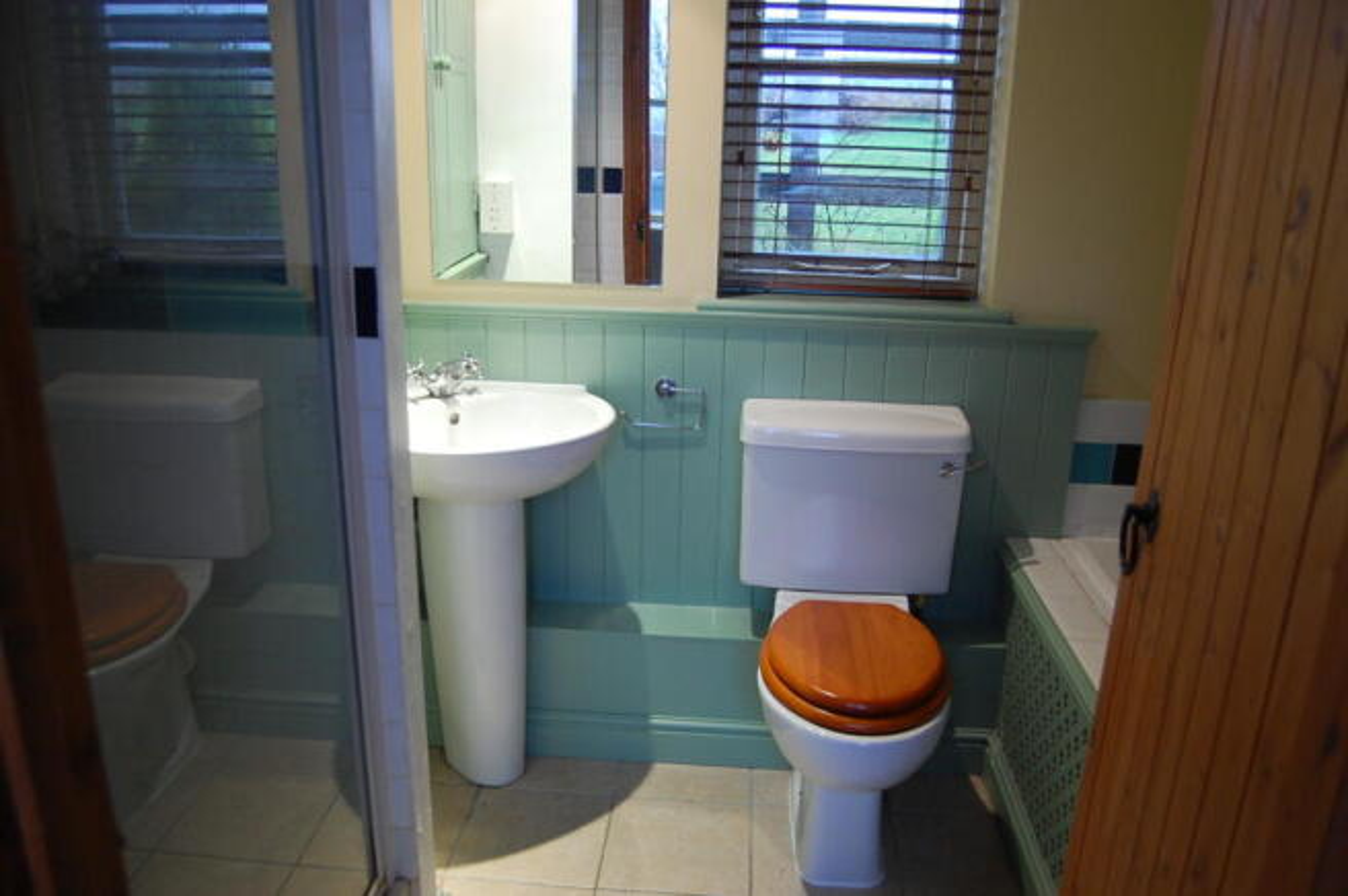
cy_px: 448
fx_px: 1010
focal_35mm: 27
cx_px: 674
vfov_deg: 47.8
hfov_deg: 67.4
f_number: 3.5
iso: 800
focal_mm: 18
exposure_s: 1/25
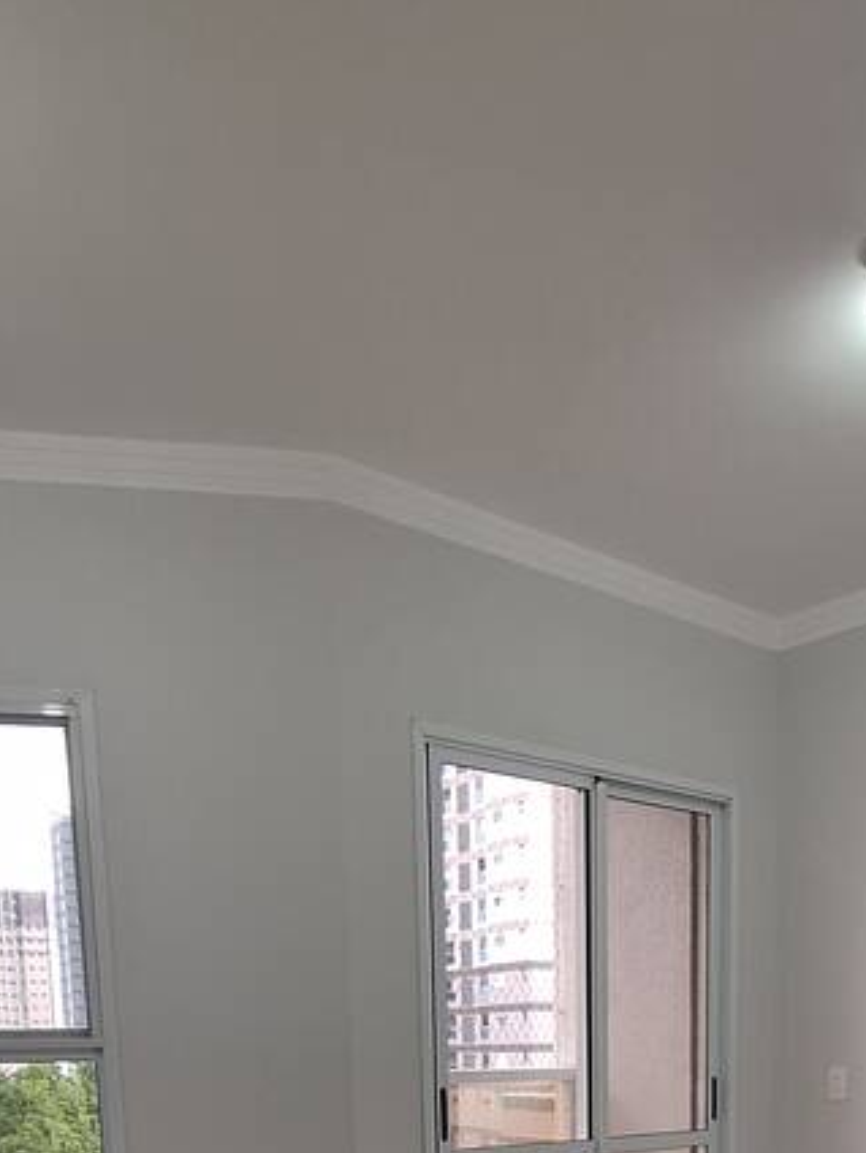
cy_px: 1243
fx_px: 1100
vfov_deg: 43.8
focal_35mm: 33
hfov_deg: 42.6
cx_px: 551
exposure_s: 1/40
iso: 64
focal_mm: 1.74
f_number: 2.2
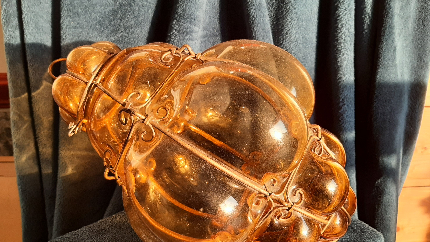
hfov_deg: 66.1
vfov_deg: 40.1
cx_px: 212
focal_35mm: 29
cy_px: 138
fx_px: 331
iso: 64
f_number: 1.7
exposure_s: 1/100
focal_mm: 3.93
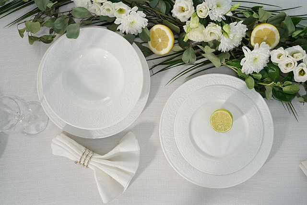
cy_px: 102
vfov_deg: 24.6
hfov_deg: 36.2
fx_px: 469
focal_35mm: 55
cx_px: 154
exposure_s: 1/60
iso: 320
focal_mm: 55
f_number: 11
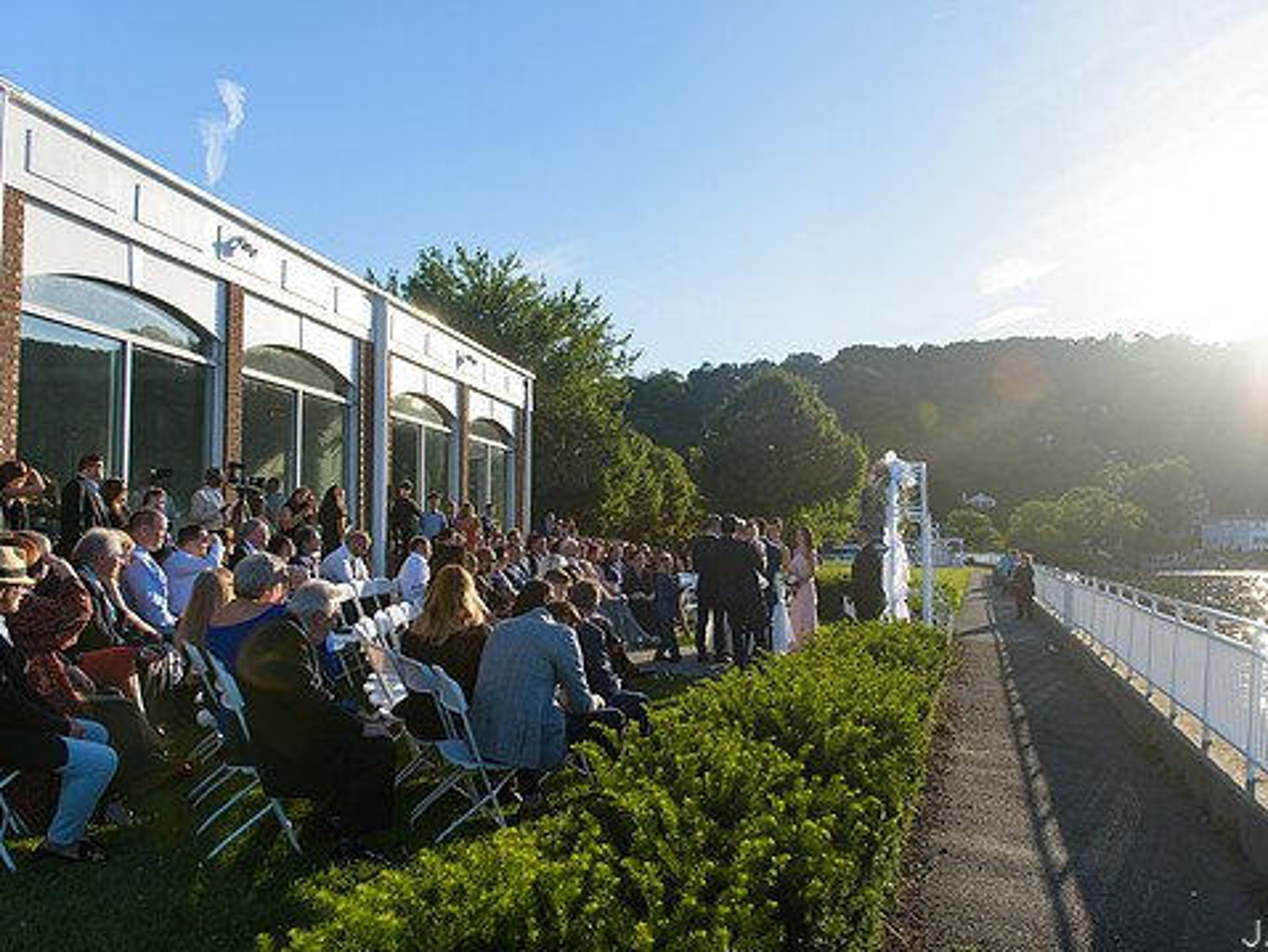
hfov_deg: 63.1
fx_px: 1026
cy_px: 492
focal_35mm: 28
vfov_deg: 49.8
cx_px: 727
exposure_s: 1/1600
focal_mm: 24
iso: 200
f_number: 3.2
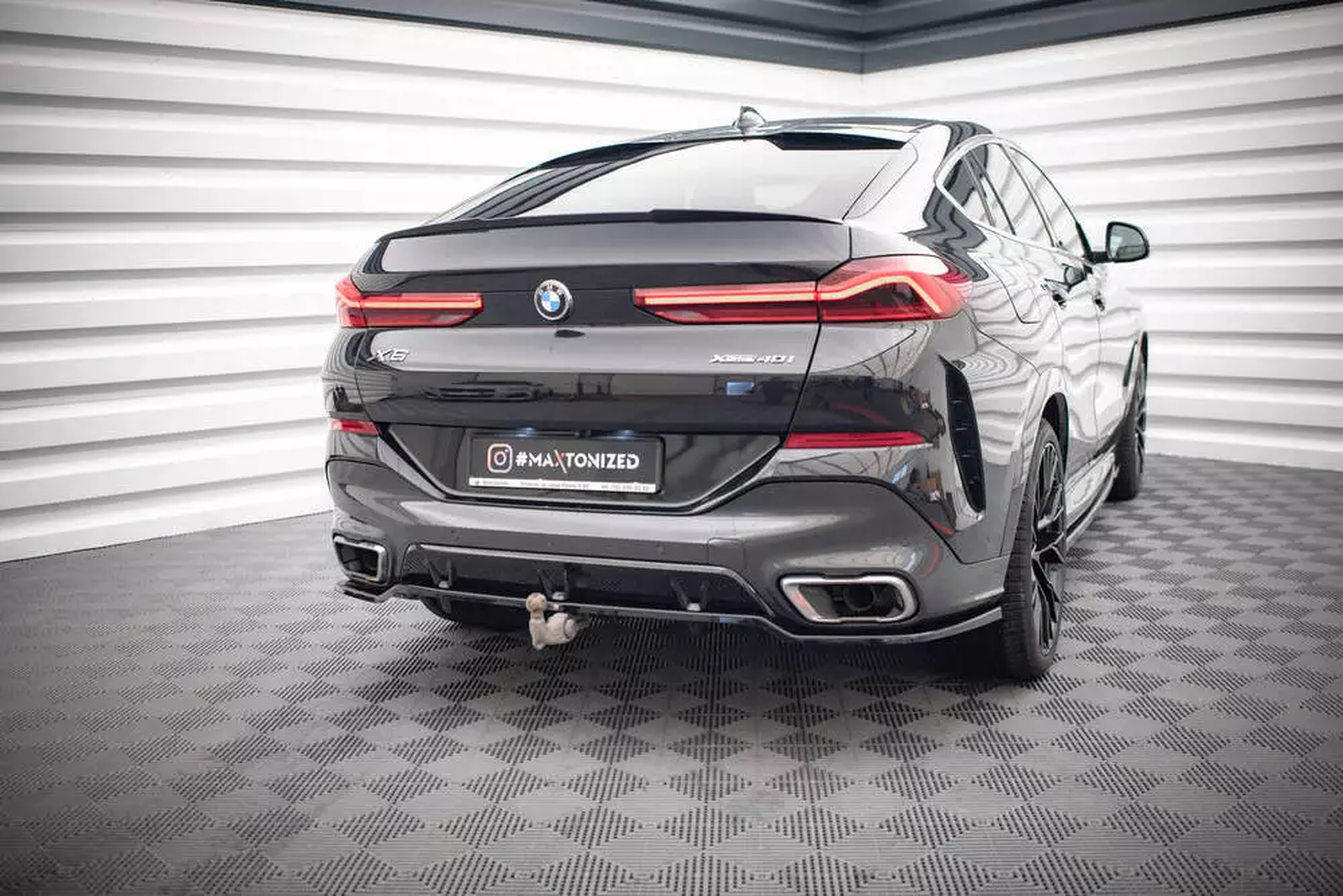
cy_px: 448
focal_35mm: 36
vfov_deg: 37.1
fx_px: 1336
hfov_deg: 53.4
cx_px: 670
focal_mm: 35
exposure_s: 1/100
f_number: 2.2
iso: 1250
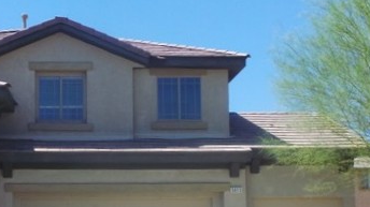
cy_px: 153
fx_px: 677
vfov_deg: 17.4
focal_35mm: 69
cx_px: 106
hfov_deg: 30.2
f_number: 3.8
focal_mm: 6.2
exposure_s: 1/640
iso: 100
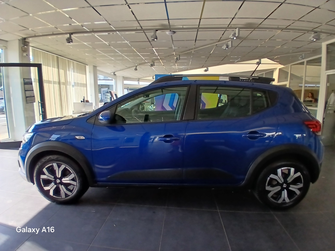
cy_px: 126
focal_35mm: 17
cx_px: 168
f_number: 2.2
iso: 50
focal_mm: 1.4
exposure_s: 1/116
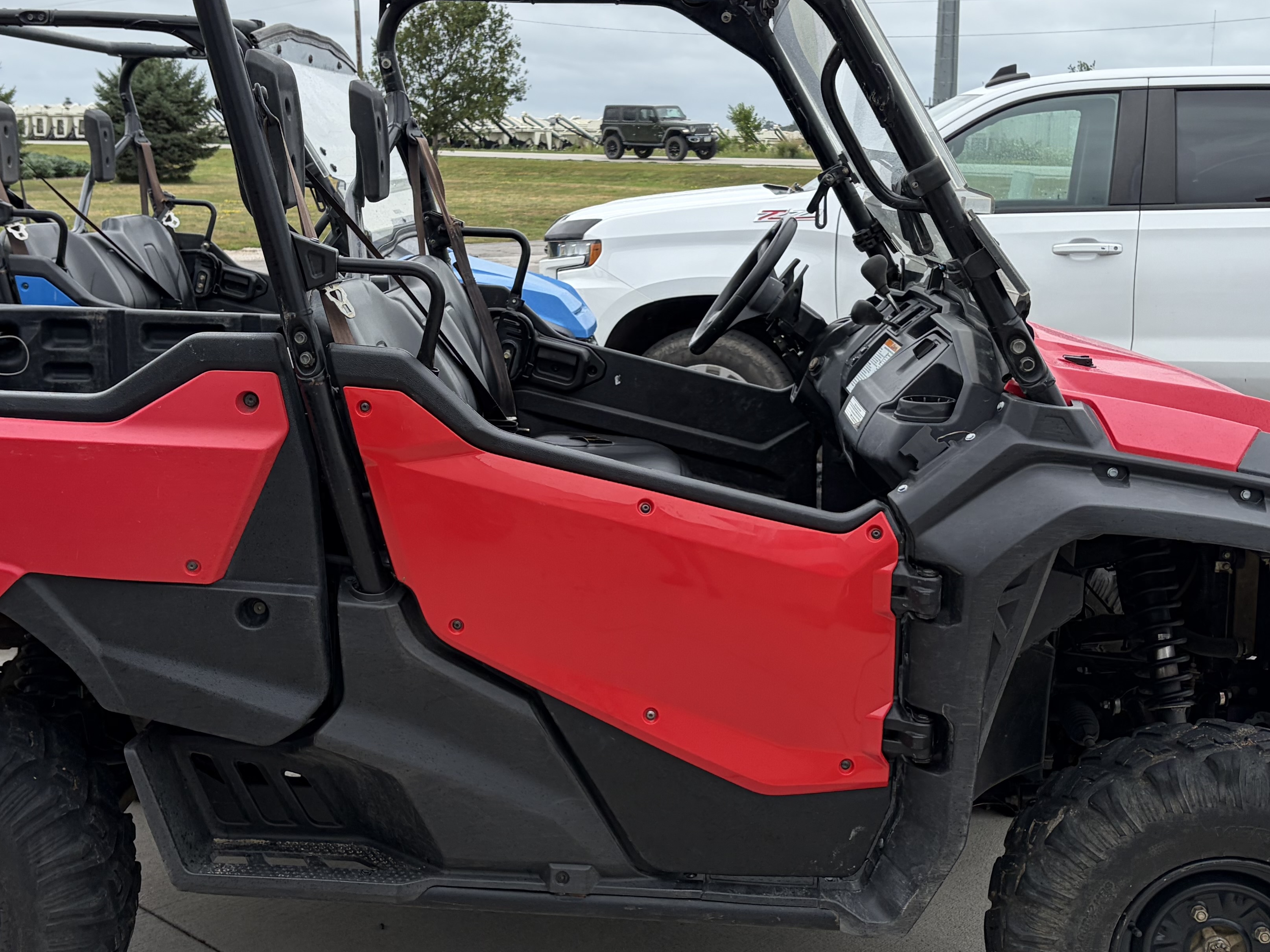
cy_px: 454
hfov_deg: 41.1
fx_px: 1687
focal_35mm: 46
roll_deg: -0.2
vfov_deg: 31.5
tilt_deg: -11.0
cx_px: 538
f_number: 1.6
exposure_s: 1/1016
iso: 50
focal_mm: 5.96
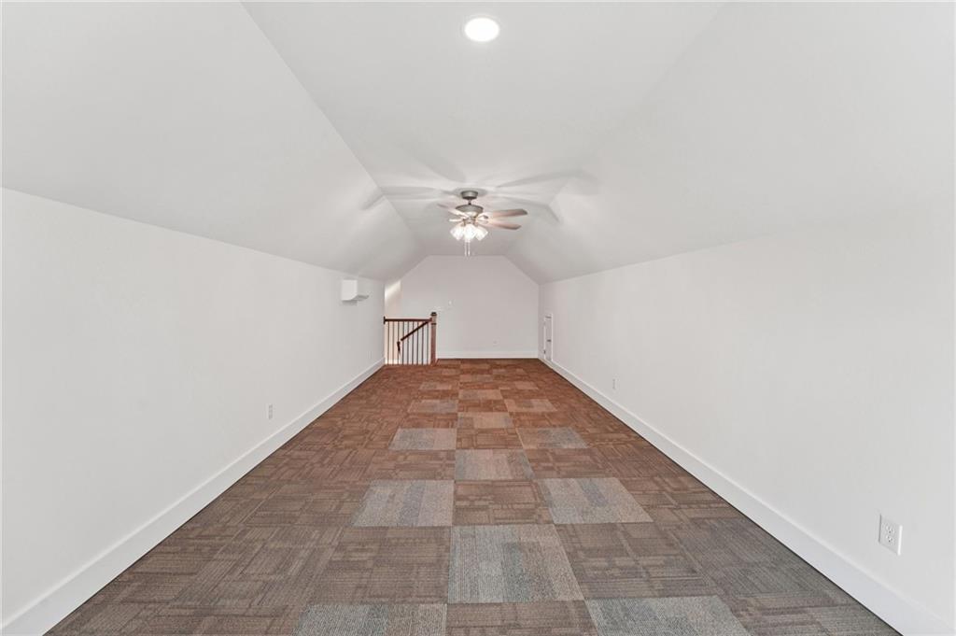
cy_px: 318
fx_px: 371
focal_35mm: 14
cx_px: 478
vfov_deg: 81.1
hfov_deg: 104.3
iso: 320
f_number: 8
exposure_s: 1/20
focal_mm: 14
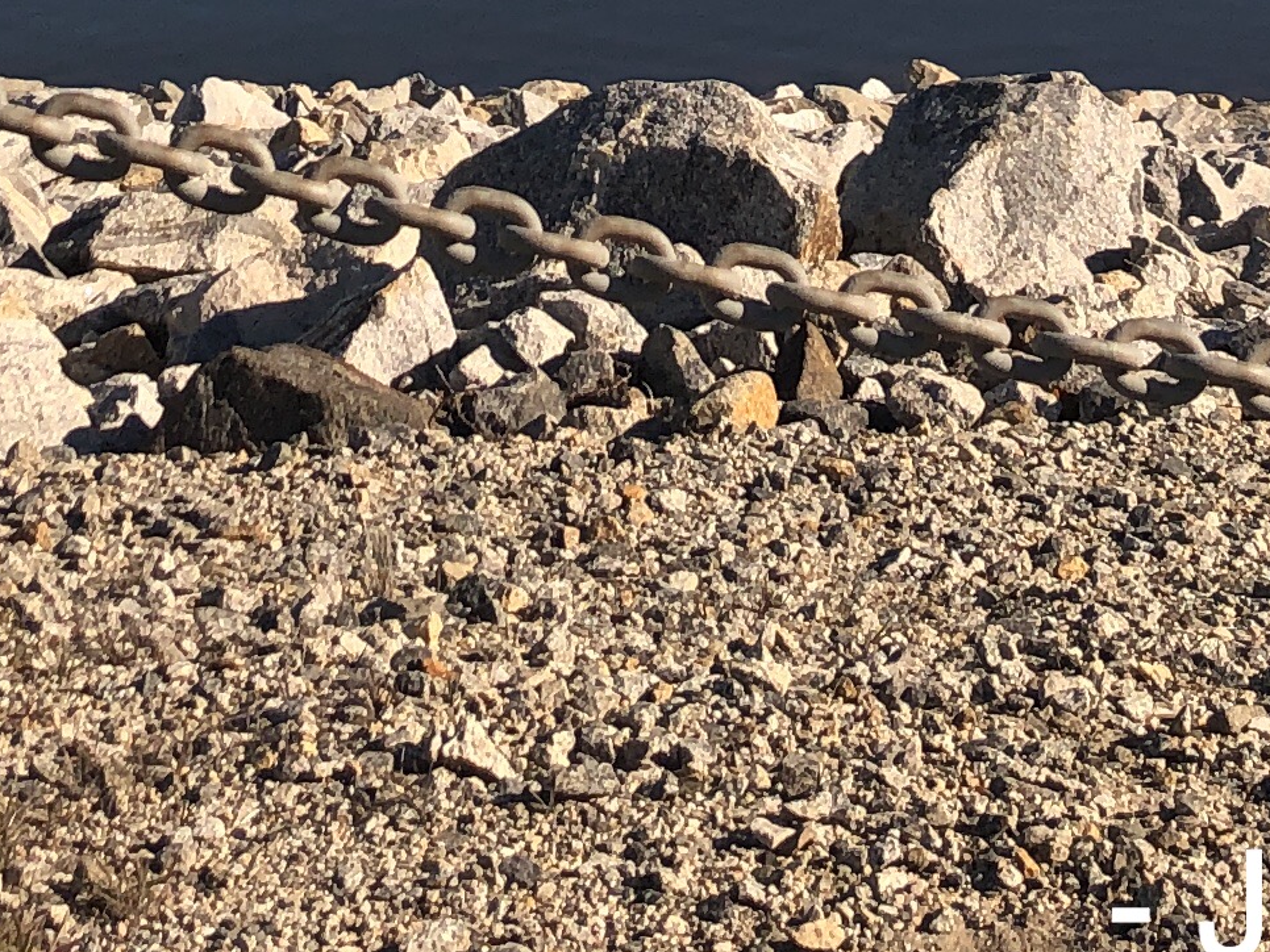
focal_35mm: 117
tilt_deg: +0.0
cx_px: 520
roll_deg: -0.6
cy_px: -947
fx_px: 4293
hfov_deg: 16.8
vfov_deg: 11.4
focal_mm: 4
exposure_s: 1/2288
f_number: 1.8
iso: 25
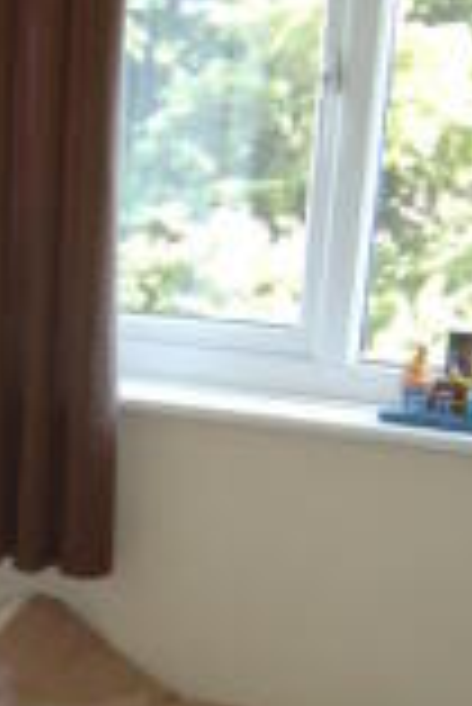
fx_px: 1472
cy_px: 650
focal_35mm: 75
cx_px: -83
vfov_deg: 26.0
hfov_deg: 17.4
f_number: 3.5
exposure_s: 1/80
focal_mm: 18
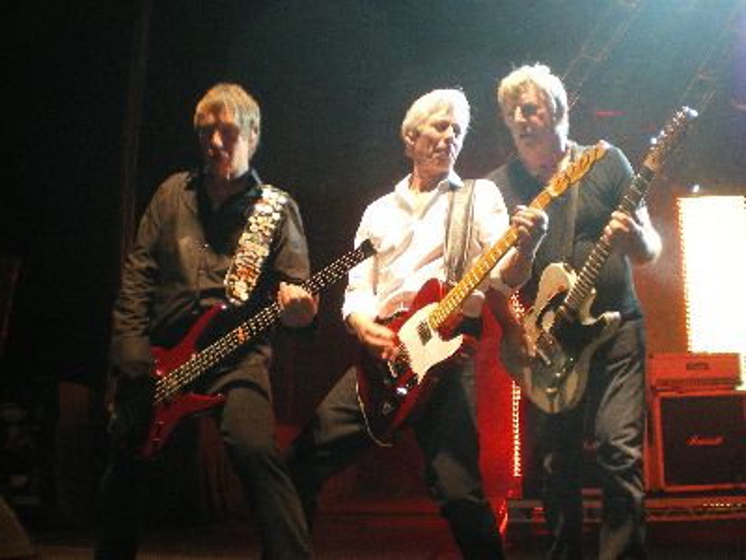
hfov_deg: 51.4
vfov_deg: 39.7
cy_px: 280
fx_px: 776
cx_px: 373
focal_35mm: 36
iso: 250
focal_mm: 6.3
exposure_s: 1/50
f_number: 3.1
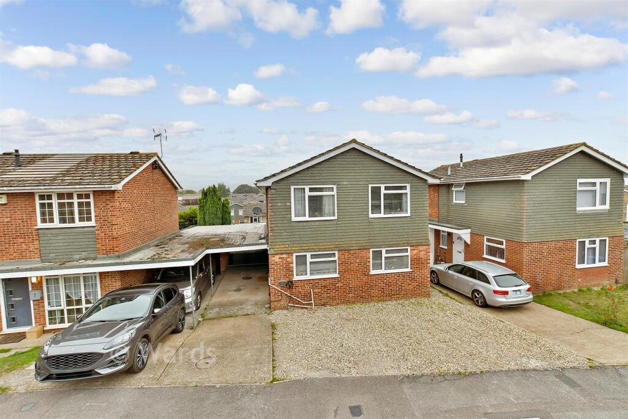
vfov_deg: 77.3
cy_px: 210
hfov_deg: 100.4
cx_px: 314
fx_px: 262
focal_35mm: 15
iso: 800
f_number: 6.3
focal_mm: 10
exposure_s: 1/160
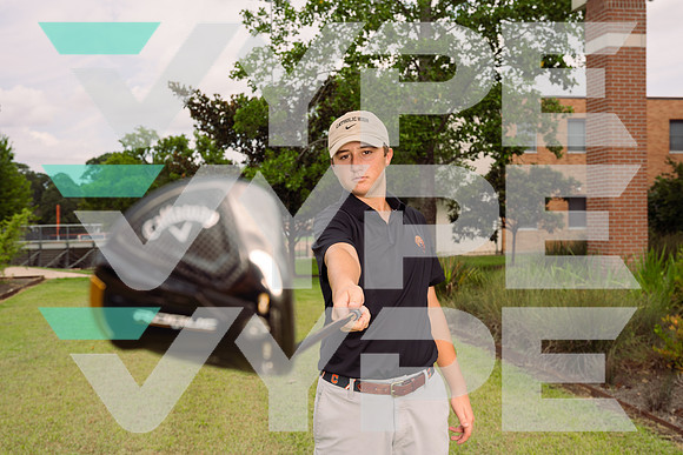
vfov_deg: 35.1
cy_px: 228
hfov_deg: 50.7
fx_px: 721
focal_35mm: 38
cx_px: 342
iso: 100
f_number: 7.1
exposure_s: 1/250
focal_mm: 38
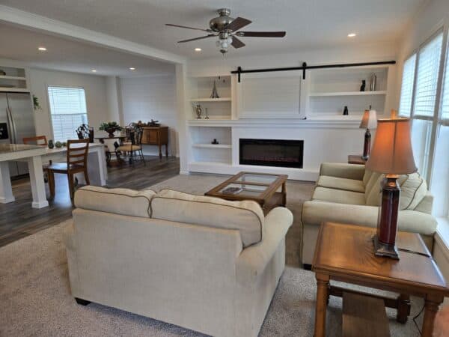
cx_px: 224
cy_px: 168
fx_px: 298
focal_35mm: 23
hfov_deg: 73.9
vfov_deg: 58.9
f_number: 1.8
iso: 50
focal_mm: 5.4
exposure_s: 1/120
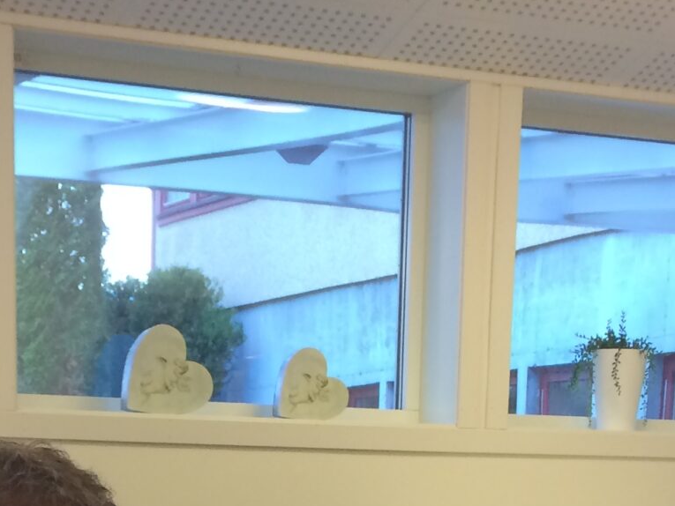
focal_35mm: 97
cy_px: 843
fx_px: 1892
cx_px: 324
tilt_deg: -11.1
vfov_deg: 13.9
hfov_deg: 20.2
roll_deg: -0.3
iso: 40
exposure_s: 1/30
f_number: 2.2
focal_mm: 4.15
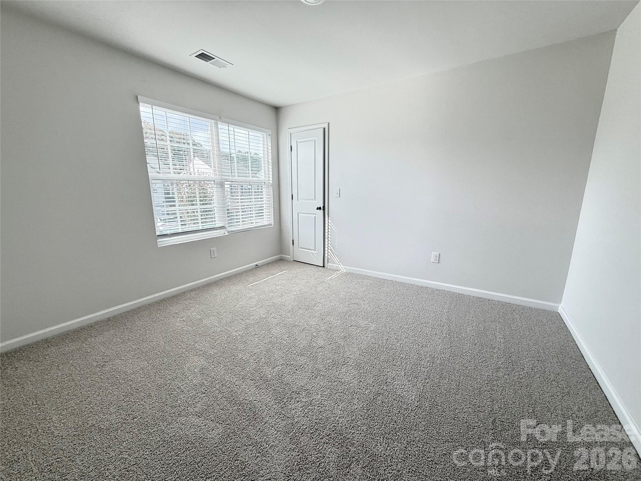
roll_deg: +0.0
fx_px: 259
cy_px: 240
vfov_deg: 85.7
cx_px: 320
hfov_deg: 102.1
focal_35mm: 14
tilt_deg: -10.6
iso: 64
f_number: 2.2
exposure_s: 1/421
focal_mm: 2.22
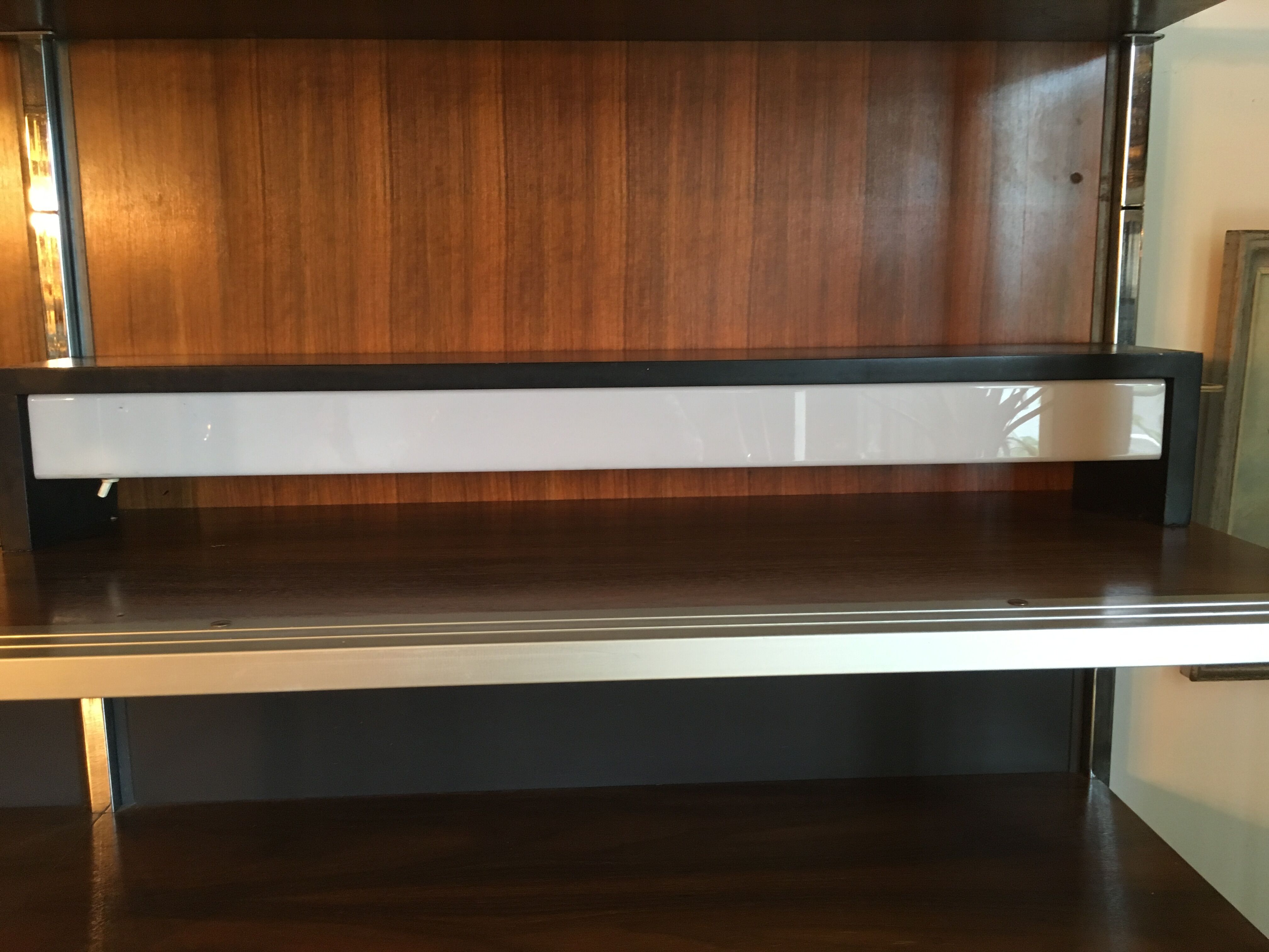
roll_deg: -0.6
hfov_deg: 61.7
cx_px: 634
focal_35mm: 29
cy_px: 476
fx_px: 1063
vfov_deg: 48.2
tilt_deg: -10.9
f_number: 2.2
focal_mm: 4.15
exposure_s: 1/33
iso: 160
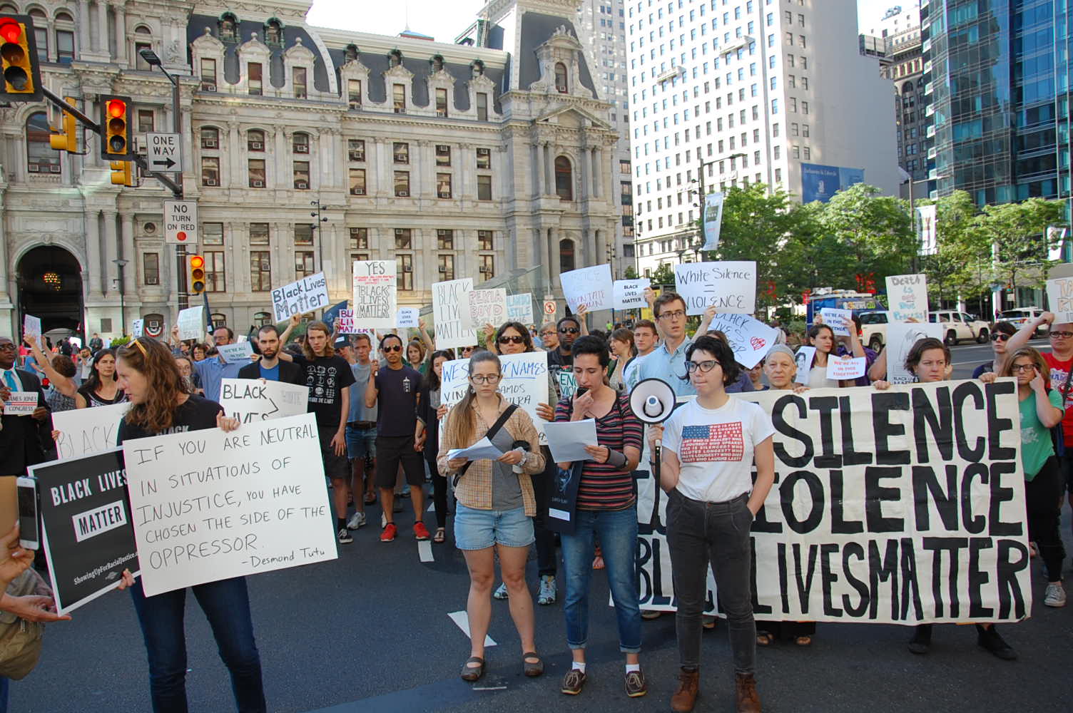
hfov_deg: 67.4
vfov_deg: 47.8
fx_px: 804
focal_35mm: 27
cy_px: 356
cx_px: 536
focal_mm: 18
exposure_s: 1/250
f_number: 5.6
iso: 250
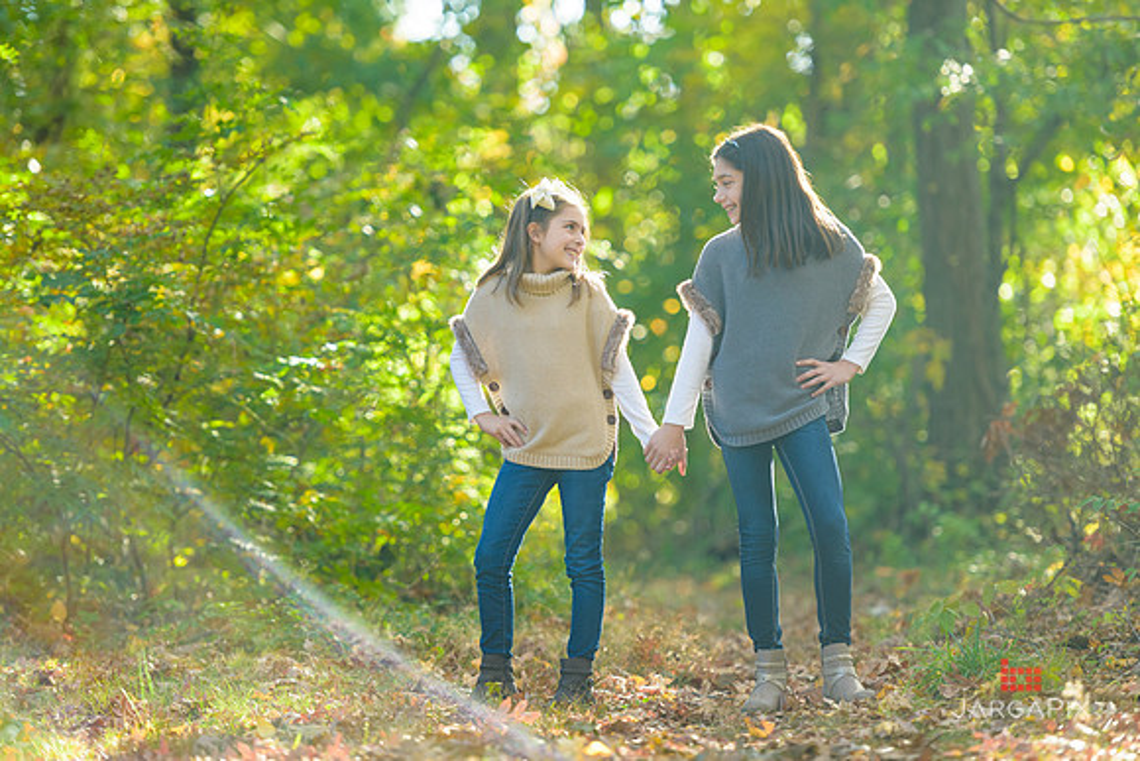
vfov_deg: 8.3
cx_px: 570
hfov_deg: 12.4
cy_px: 380
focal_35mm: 165
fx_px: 5226
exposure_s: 1/200
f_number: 3.2
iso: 200
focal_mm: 165
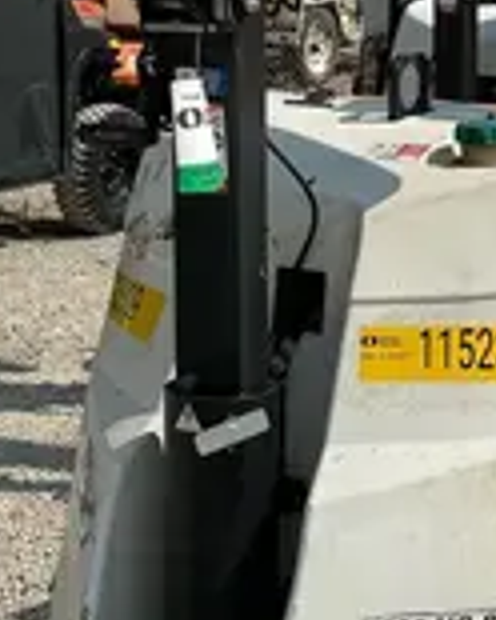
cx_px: 400
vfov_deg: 17.2
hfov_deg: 13.8
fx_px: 2037
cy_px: 186
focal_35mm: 111
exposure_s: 1/6410
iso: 80
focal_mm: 6.76
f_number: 1.78
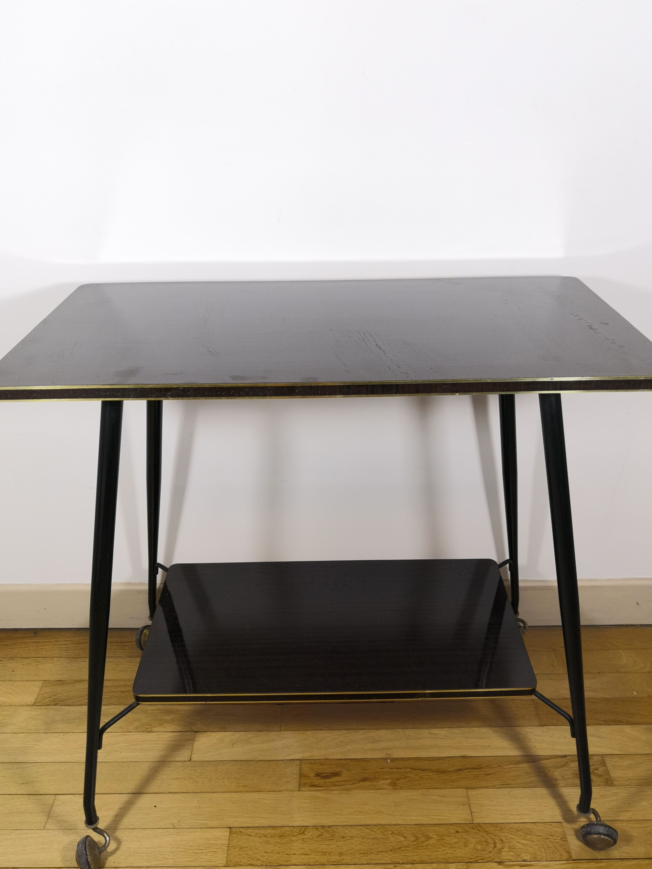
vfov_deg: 61.7
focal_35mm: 29
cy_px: 443
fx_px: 728
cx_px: 328
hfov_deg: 48.2
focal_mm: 3.95
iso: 125
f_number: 1.8
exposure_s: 1/50
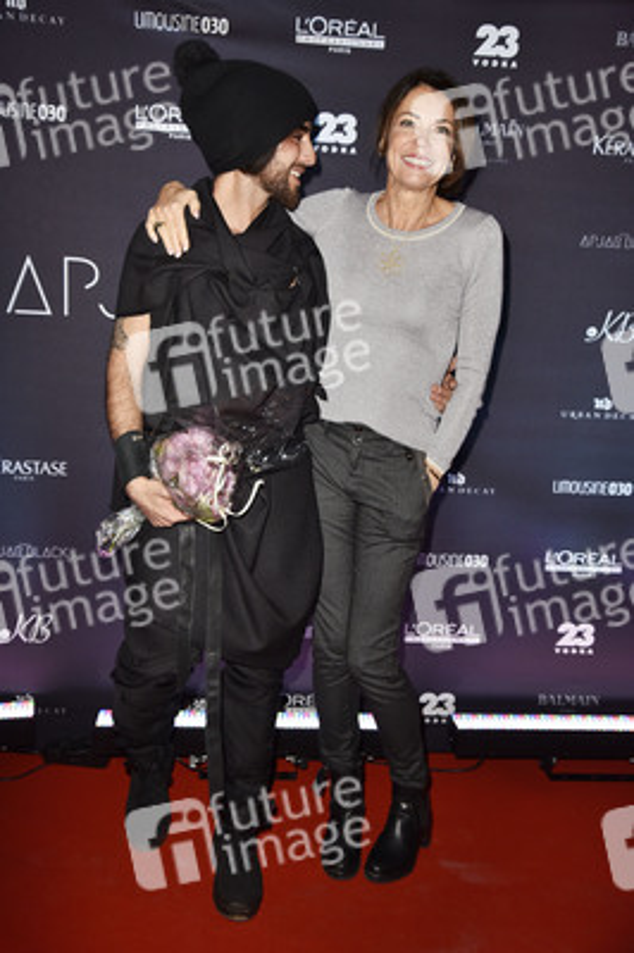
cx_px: 317
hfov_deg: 35.0
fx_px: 1005
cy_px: 476
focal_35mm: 38
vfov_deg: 50.7
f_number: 5
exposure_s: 1/125
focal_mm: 38
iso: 800
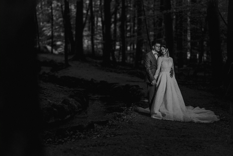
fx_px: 550
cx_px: 116
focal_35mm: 85
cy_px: 78
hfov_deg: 23.9
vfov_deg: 16.1
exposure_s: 1/320
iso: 400
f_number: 1.8
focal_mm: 85
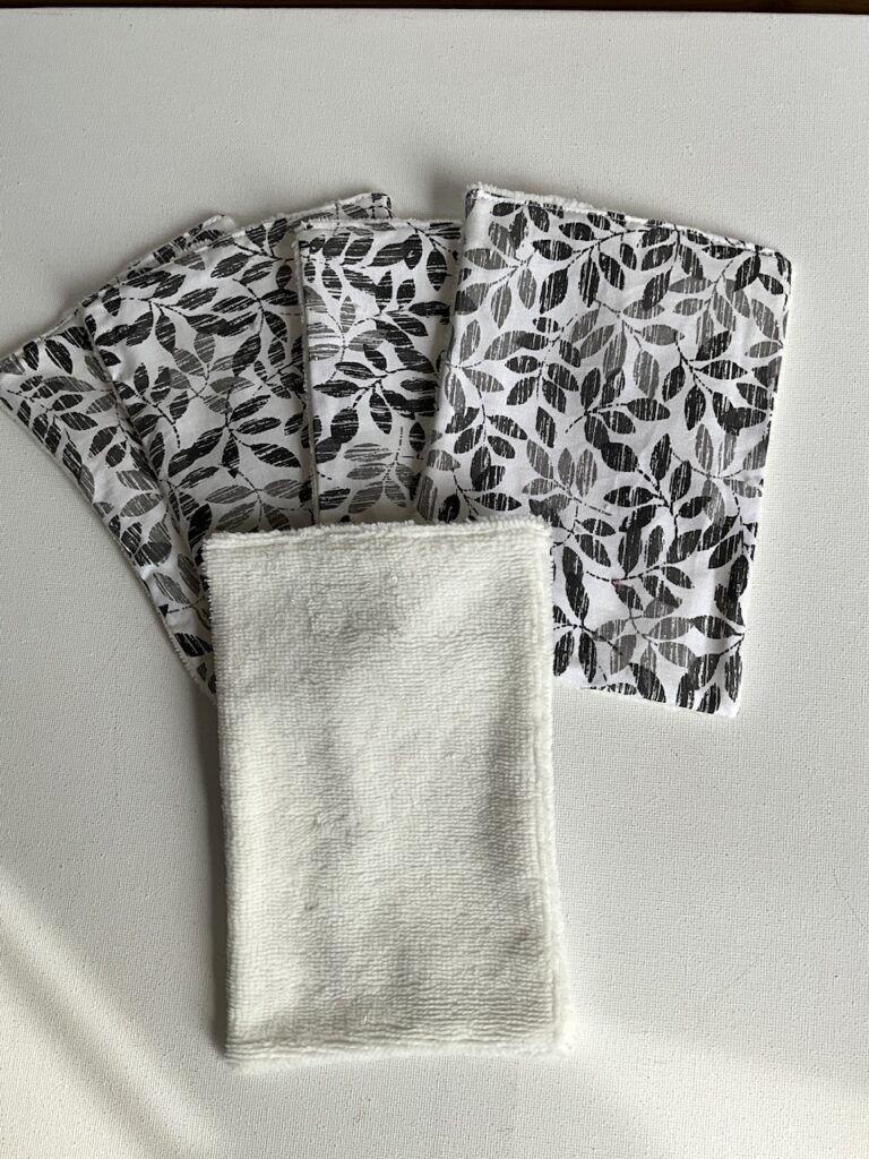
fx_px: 971
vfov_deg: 61.7
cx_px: 434
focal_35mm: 29
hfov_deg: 48.2
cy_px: 580
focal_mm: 3
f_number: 1.8
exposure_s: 1/211
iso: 16
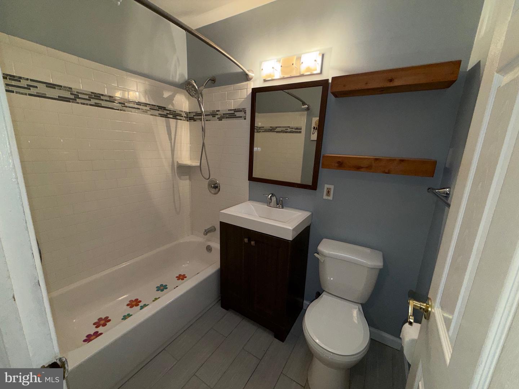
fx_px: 210
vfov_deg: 85.7
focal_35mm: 14
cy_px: 194
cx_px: 260
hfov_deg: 102.1
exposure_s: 1/120
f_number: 2.2
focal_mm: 2.22
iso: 50
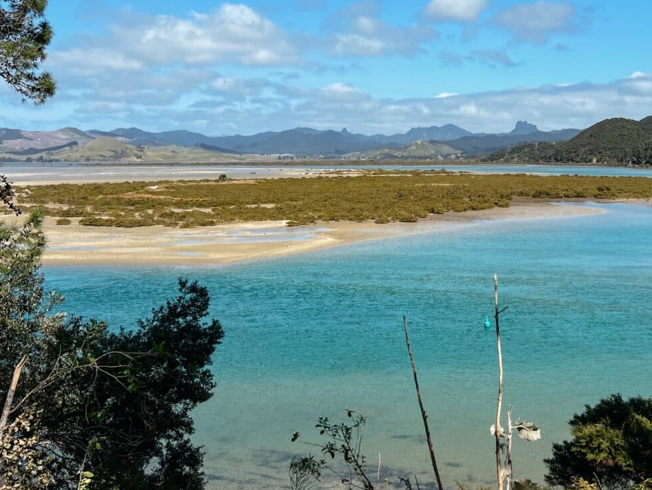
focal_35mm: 41
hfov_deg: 44.8
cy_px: 174
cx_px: 459
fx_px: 772
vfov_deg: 34.9
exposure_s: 1/4600
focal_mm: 5.7
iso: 50
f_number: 1.5
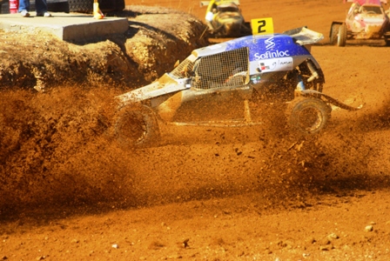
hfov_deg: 11.2
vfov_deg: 7.5
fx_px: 1985
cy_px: 130
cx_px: 195
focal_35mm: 183
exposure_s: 1/800
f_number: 4.2
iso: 320
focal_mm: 122
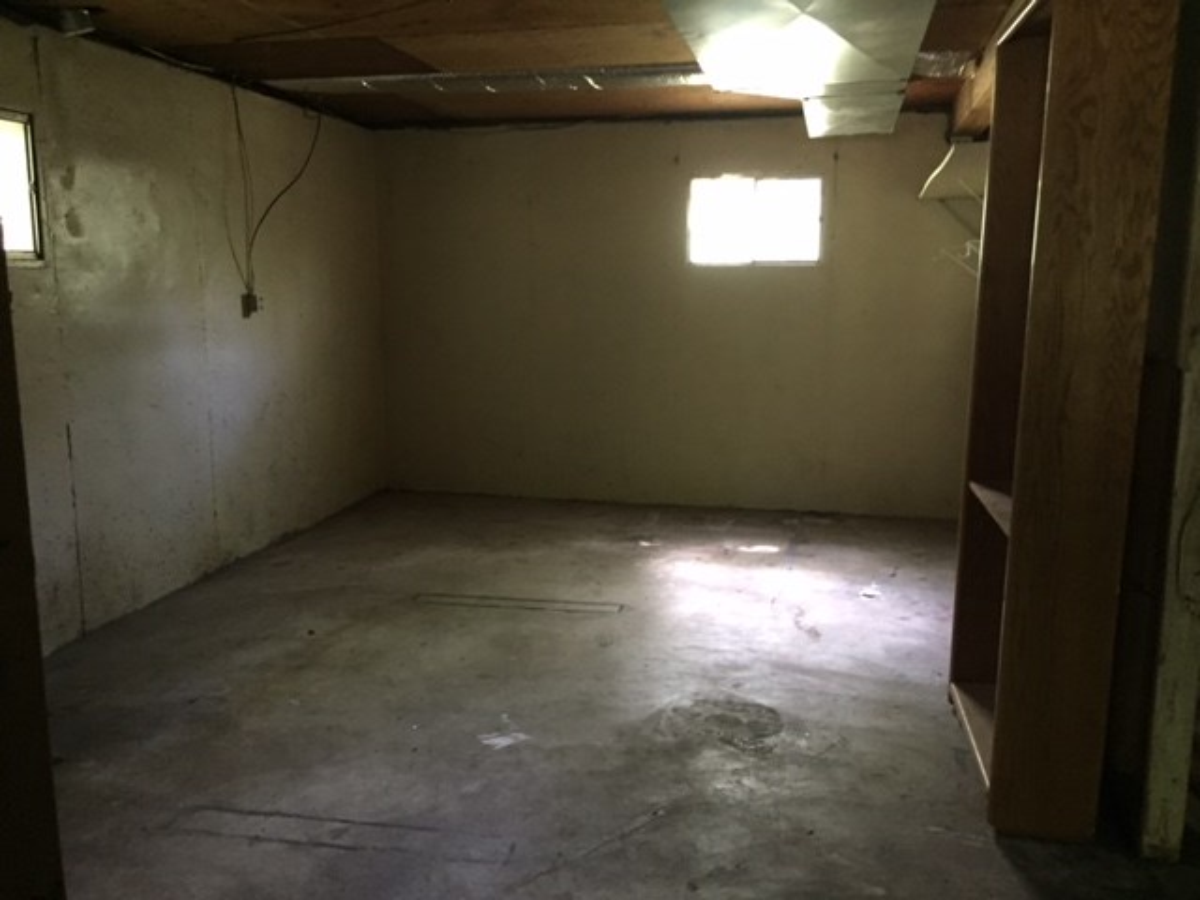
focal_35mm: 29
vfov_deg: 48.2
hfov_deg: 61.7
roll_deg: -0.5
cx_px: 600
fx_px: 1005
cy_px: 450
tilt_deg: -9.4
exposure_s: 1/15
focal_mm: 4.15
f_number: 2.2
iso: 250
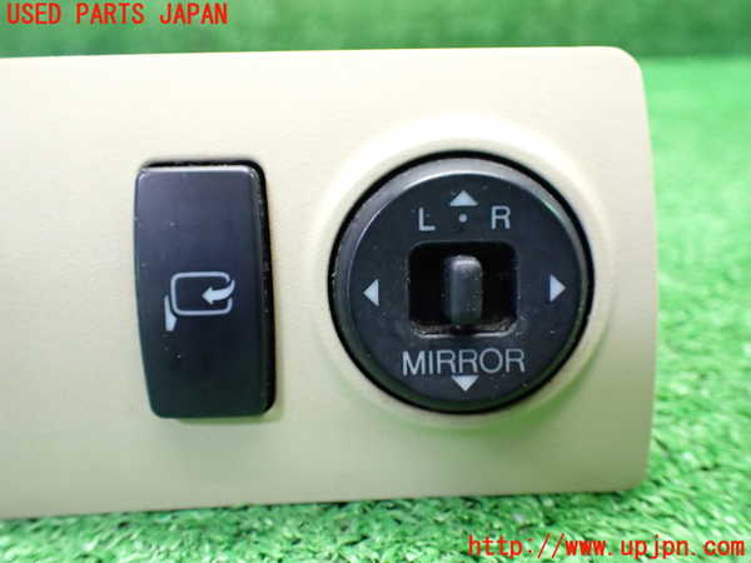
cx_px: 376
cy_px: 282
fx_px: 651
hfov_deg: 60.0
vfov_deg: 46.8
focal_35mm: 30
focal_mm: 5.4
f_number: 2.3
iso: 800
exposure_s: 1/50
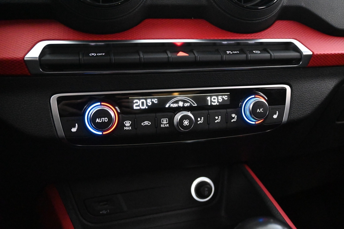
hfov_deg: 56.1
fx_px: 322
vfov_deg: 39.1
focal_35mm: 34
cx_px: 172
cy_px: 114
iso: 14400
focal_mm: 22.5
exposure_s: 1/40
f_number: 4
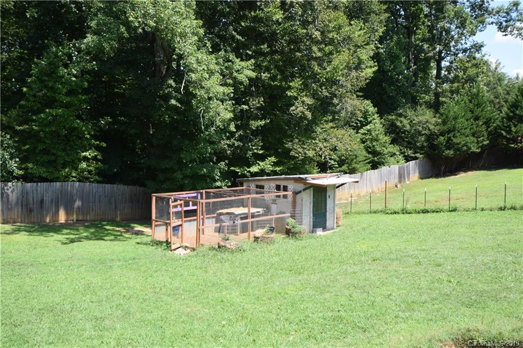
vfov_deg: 36.8
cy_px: 174
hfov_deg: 53.1
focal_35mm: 36
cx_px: 262
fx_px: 523
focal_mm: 24
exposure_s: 1/250
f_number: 8
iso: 320
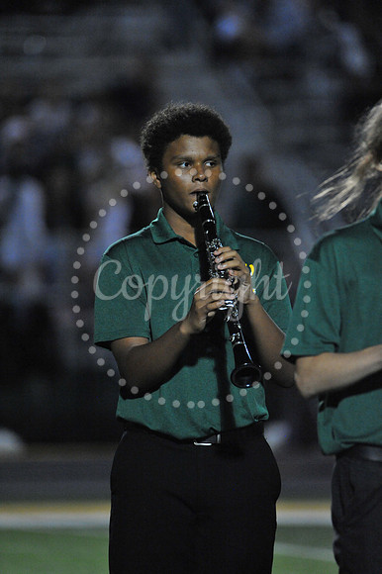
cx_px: 191
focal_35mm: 600
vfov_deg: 3.4
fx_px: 9561
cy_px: 287
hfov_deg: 2.3
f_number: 6.3
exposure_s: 1/200
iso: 6400
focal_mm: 600
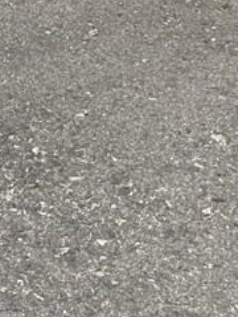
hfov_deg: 9.2
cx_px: -185
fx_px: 1408
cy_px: -463
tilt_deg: -4.6
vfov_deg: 10.8
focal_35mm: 154
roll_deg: -1.6
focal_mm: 6.86
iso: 80
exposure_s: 1/5848
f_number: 1.78
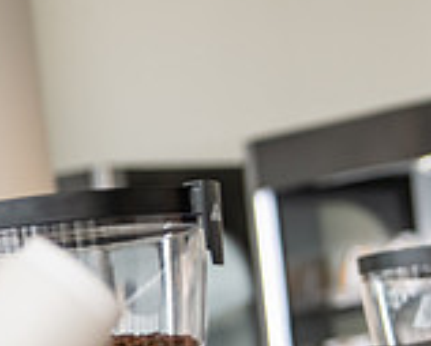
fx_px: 2901
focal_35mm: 227
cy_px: 353
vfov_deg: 6.8
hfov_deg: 8.2
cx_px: 753
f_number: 3.5
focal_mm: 66
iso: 640
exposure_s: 1/200
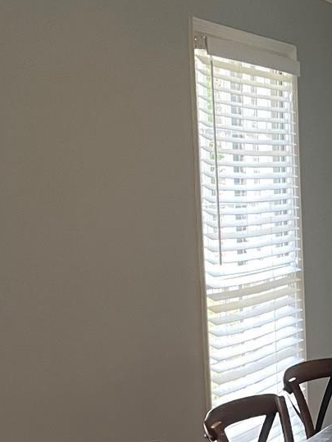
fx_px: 1240
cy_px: 385
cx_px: 532
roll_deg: -0.5
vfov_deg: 19.9
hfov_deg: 14.1
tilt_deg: -9.2
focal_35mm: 97
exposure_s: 1/60
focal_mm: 5.1
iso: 100
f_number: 1.6
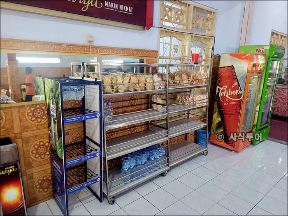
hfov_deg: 67.3
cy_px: 108
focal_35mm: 26
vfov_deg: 53.1
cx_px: 144
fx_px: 216
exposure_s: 1/50
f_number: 1.8
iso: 500
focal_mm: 5
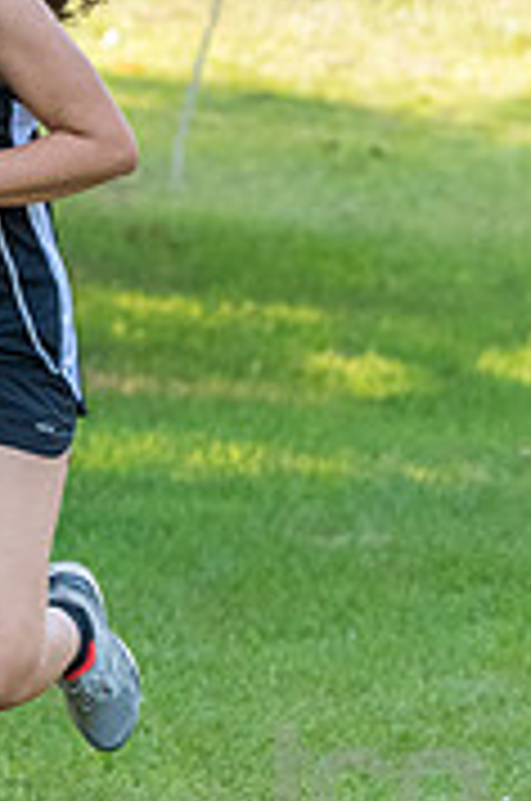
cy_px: 356
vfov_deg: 4.2
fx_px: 10972
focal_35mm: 494
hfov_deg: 2.8
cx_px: -115
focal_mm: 130
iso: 3200
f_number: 5
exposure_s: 1/1600
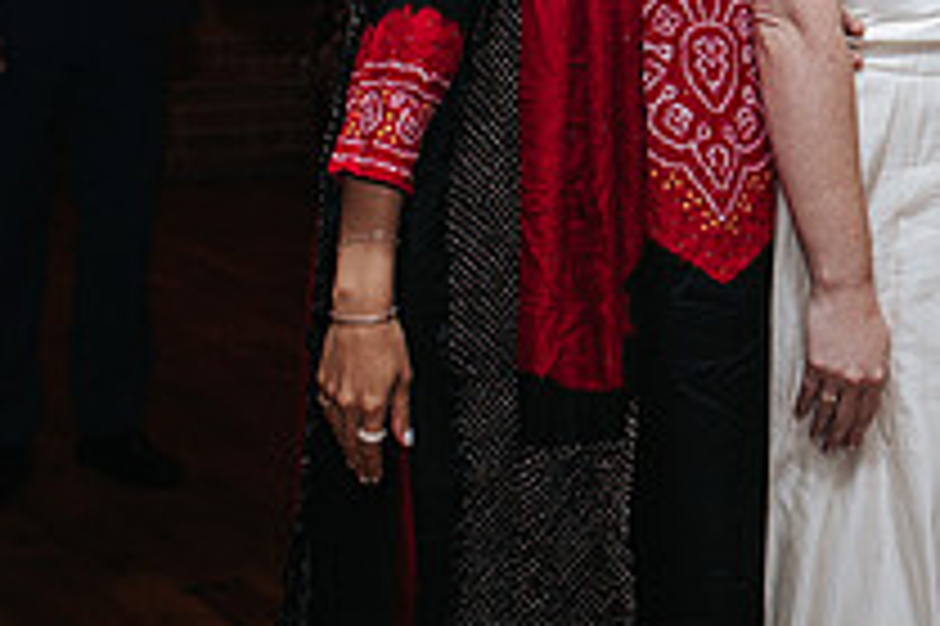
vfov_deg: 11.8
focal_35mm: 113
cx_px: 1099
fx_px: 2948
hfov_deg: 17.4
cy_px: -166
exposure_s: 1/200
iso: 800
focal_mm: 35
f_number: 4
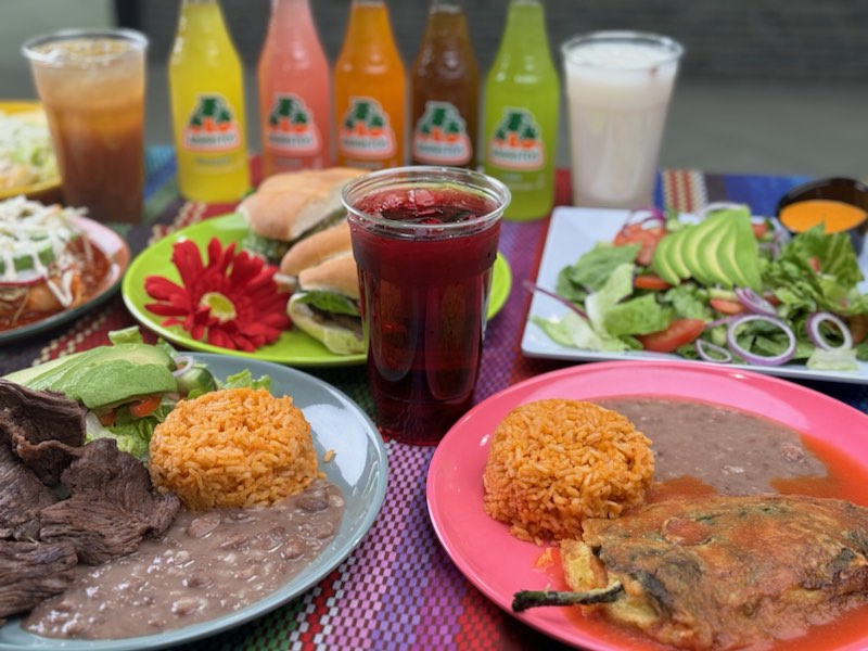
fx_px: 1204
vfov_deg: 30.3
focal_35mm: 48
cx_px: 434
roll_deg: -0.4
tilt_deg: -26.0
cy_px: 326
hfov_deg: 39.7
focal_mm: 6.76
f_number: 1.78
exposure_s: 1/120
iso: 50
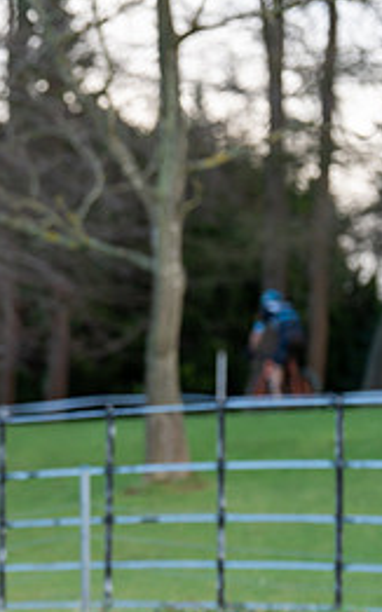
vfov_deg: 8.5
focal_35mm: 247
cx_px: -281
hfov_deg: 5.2
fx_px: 4117
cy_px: 404
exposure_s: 1/500
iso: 400
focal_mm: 109
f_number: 3.2
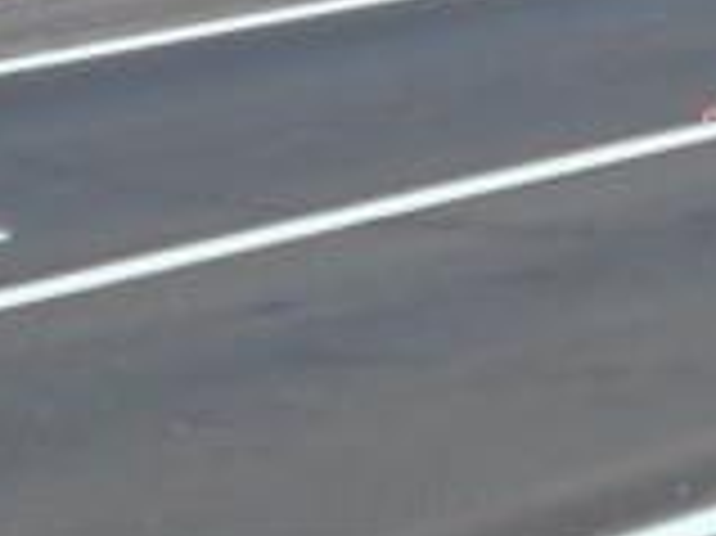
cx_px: 1099
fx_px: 6531
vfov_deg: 4.5
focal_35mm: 316
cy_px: -1176
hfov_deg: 6.2
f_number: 4.5
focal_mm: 8.8
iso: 80
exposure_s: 1/500
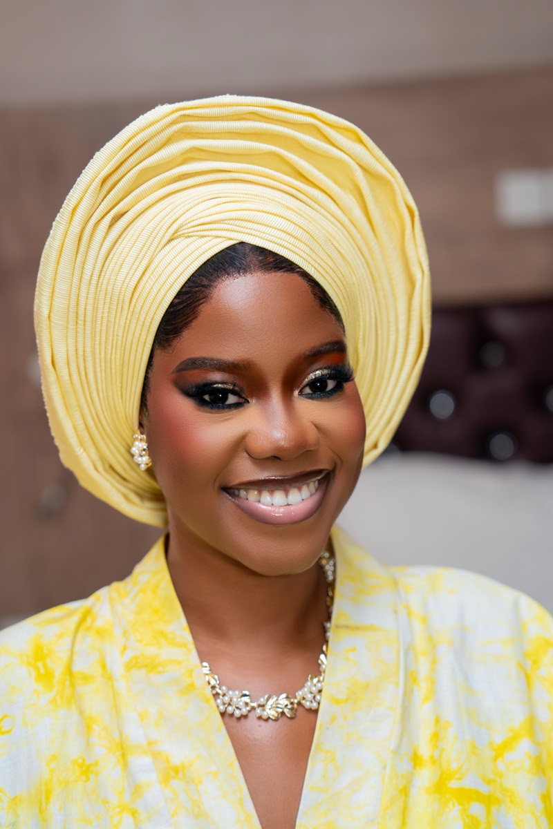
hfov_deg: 19.5
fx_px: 1613
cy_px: 414
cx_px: 276
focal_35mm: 70
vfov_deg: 28.8
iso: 100
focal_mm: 70
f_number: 2.8
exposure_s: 1/160
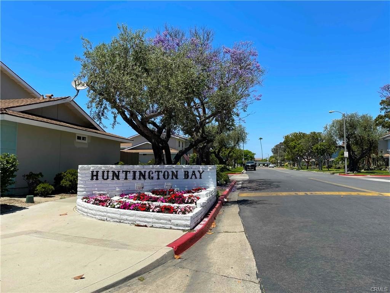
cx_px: 195
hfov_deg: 67.3
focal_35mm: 26
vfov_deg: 53.1
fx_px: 293
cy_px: 146
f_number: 1.6
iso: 32
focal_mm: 4.2
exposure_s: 1/4132
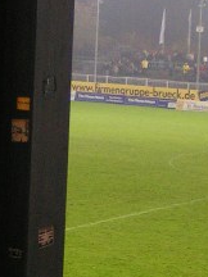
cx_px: 104
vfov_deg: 13.9
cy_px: 29
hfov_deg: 10.5
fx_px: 1130
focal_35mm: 141
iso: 160
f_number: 2.8
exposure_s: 1/40
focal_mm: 5.8
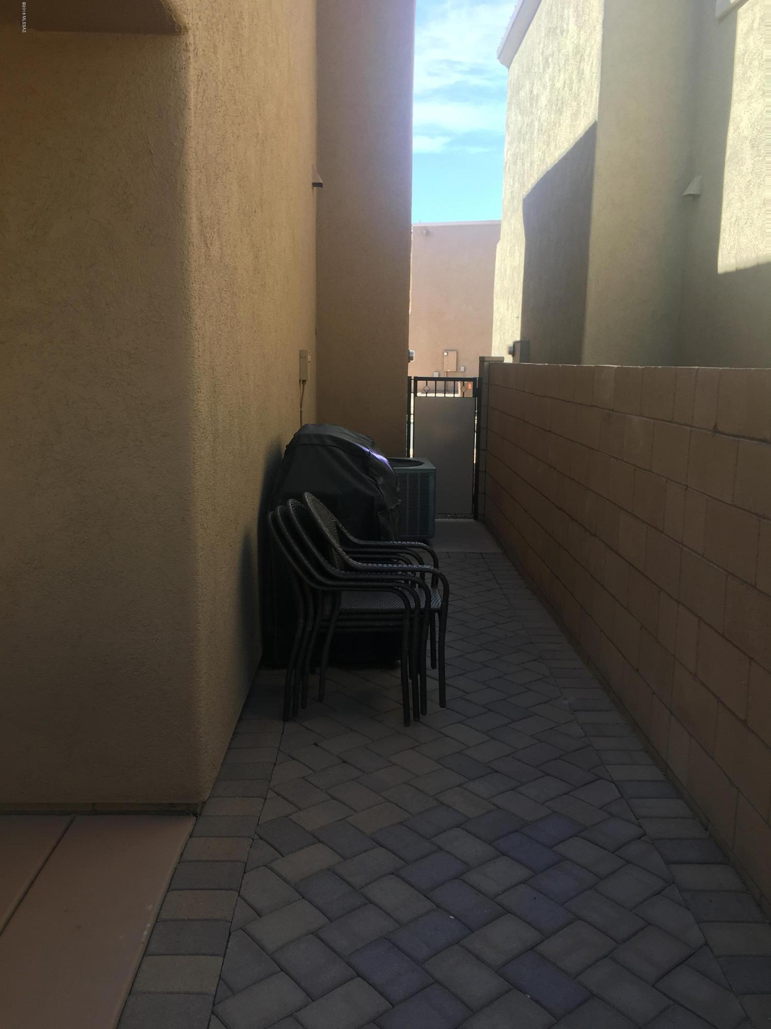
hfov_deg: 48.2
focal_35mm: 29
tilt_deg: -8.0
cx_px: 386
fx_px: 861
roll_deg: +0.3
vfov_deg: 61.7
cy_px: 514
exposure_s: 1/250
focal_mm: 4.15
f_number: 2.2
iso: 25
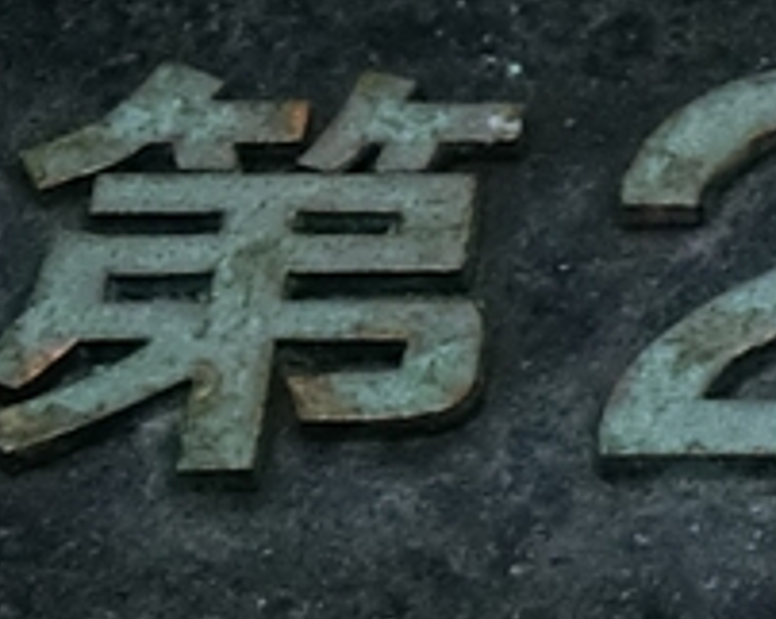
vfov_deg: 4.2
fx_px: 8531
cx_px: 2124
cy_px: 384
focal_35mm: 372
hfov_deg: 5.0
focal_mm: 10.2
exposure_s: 1/125
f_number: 4.2
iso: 400
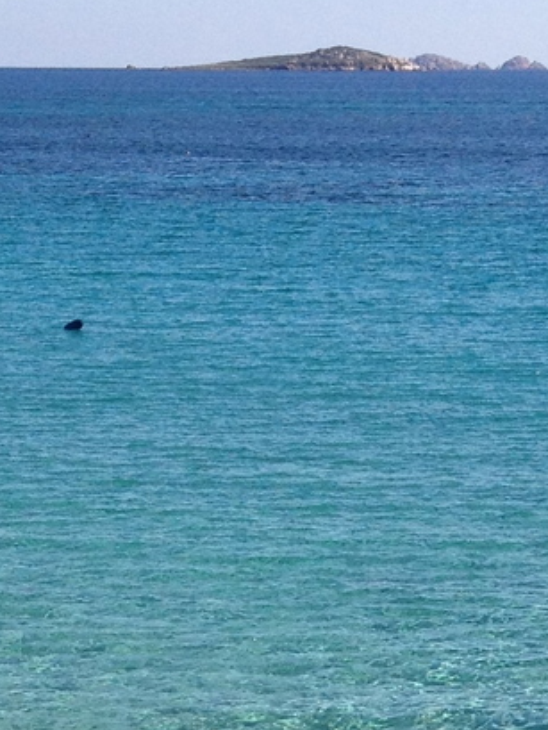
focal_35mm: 137
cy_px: 1205
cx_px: 146
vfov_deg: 13.3
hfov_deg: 10.8
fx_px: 2890
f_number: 2.4
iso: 64
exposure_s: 1/1623
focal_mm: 4.28
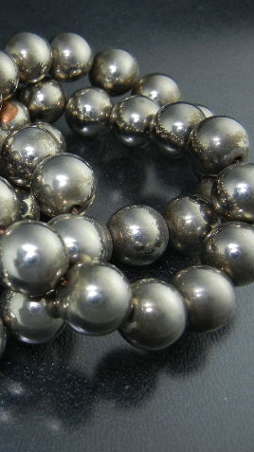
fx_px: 683
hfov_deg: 20.0
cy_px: 226
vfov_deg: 36.6
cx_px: -31
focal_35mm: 57
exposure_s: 1/30
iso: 200
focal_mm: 7.1
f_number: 3.7
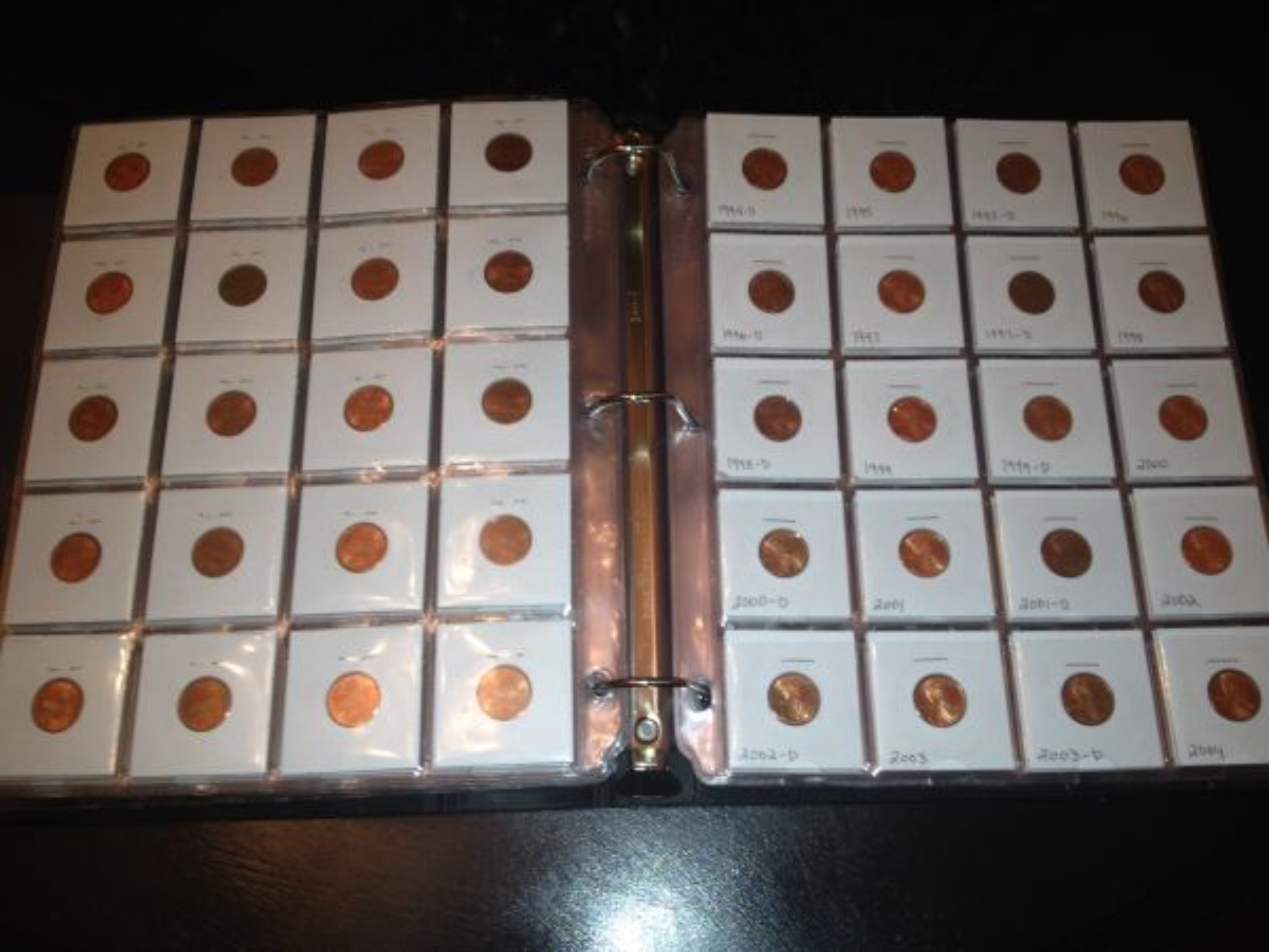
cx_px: 634
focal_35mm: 35
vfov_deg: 40.7
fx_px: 1283
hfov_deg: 52.6
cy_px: 476
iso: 64
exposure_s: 1/29
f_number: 2.4
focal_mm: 4.28
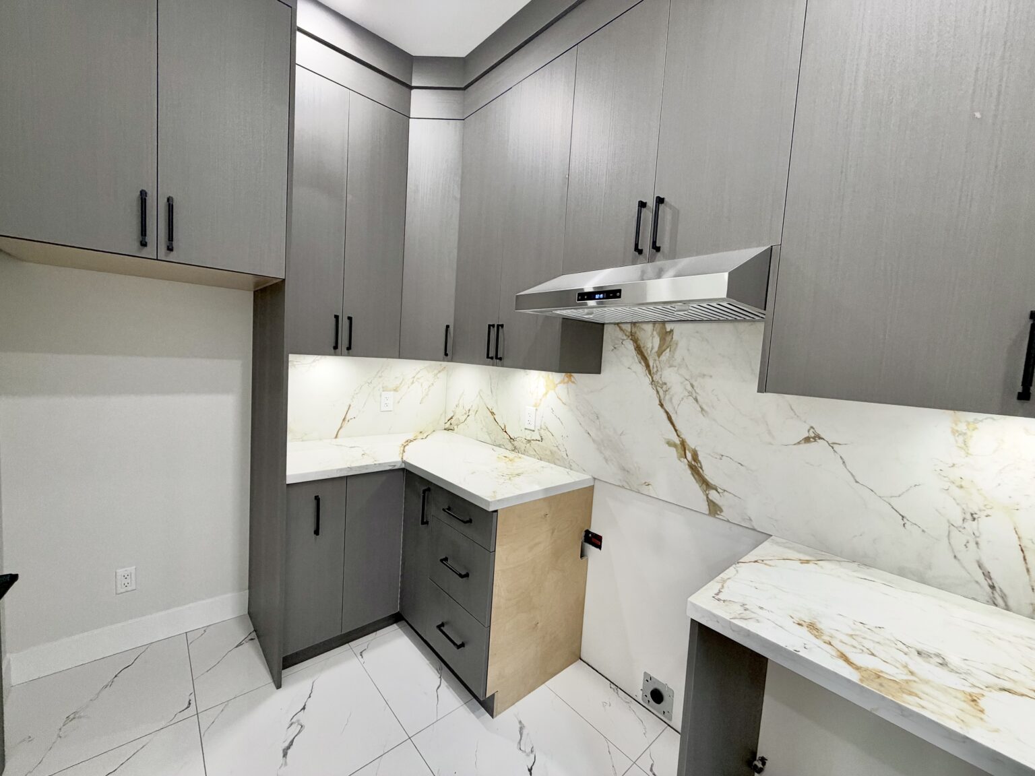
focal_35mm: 14
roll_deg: -3.0
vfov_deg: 85.7
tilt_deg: -3.5
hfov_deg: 102.1
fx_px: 419
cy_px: 388
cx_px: 518
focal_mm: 2.22
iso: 250
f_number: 2.2
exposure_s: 1/60
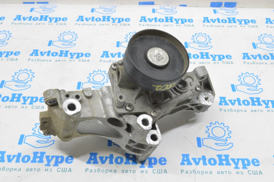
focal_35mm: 42
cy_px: 91
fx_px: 319
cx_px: 137
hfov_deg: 46.4
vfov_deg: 31.8
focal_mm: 28
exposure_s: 1/15
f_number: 20
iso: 6400
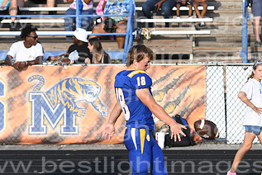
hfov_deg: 6.3
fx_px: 2397
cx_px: 150
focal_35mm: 329
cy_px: 113
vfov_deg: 4.2
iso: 110
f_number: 5.6
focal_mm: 120
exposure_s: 1/500
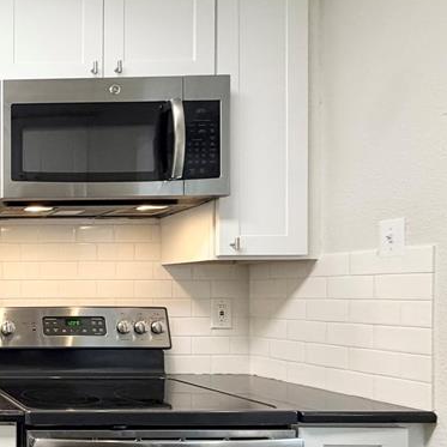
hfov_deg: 33.2
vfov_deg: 47.7
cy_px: 294
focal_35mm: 34
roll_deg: +0.5
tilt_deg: -0.4
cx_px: -155
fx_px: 497
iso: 200
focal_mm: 2.22
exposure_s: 1/120
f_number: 2.2
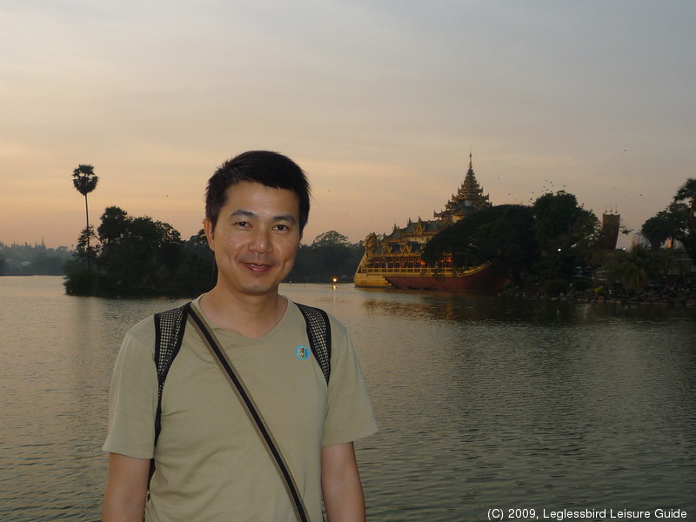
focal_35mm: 47
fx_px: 945
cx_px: 348
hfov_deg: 40.4
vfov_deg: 30.9
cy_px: 261
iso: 100
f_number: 3.6
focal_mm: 5.8
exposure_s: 1/125
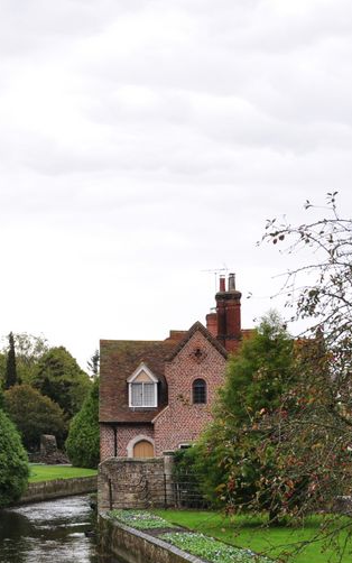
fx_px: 1243
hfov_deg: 15.7
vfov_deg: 25.5
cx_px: -44
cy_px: 344
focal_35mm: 81
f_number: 8
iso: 400
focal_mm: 26
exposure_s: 1/50
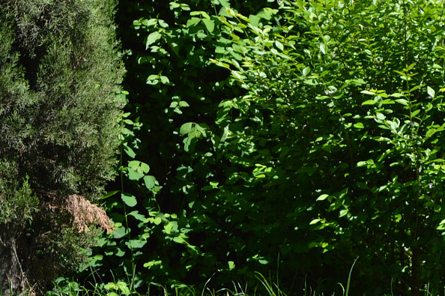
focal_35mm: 210
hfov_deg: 9.7
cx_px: 538
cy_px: 93
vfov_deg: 6.5
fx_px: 2594
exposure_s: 1/500
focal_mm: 52
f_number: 5.6
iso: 200
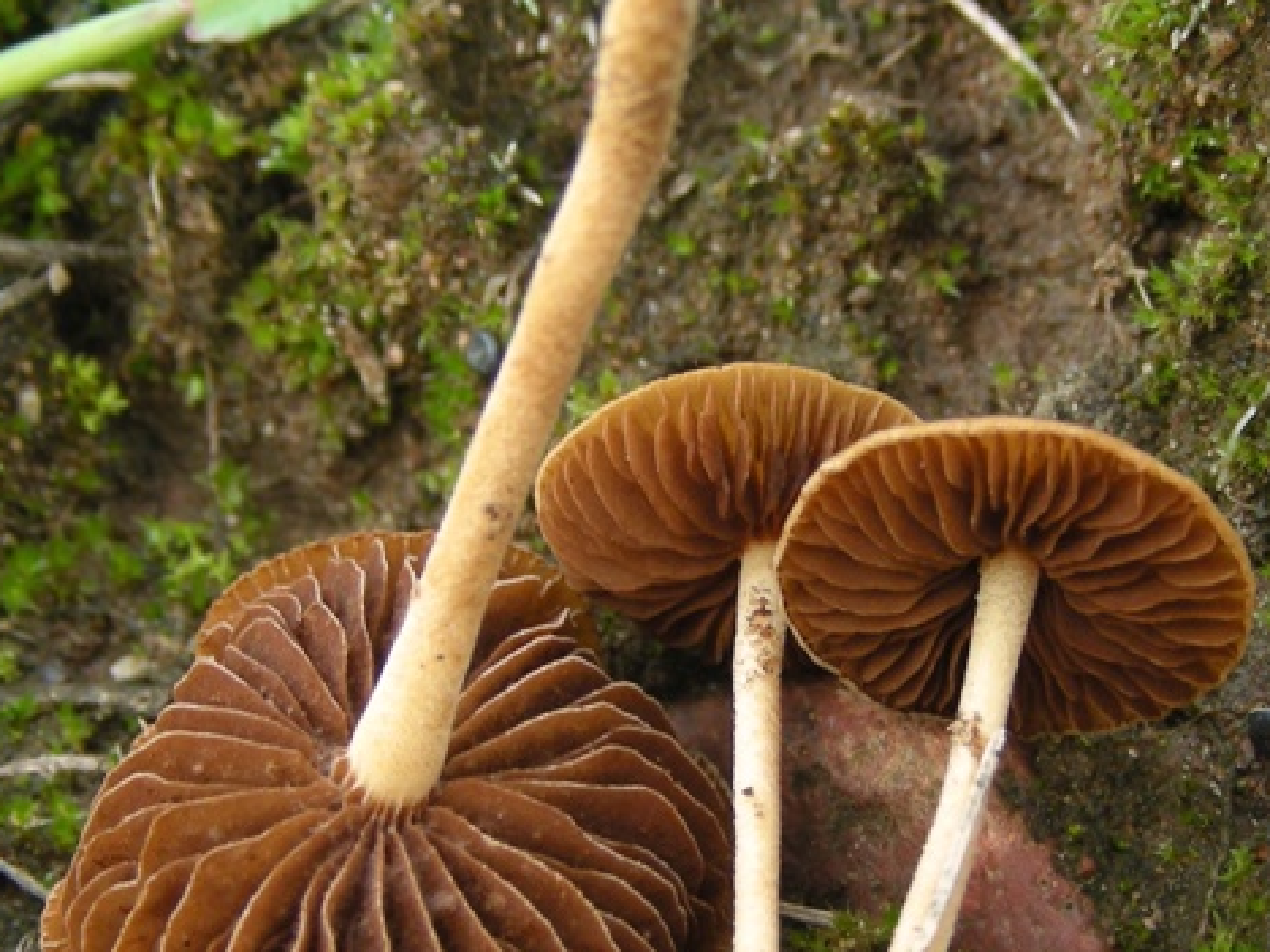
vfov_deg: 22.5
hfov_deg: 29.8
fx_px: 2385
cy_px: 656
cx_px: 697
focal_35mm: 65
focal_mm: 6.3
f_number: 3.5
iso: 93
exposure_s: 1/30.1
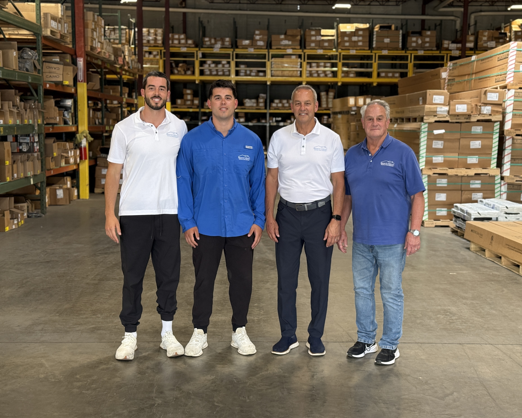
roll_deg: -0.5
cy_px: 210
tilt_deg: -6.0
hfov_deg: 36.6
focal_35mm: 51
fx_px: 788
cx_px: 275
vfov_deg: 29.7
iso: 125
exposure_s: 1/61
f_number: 1.78
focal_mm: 6.76
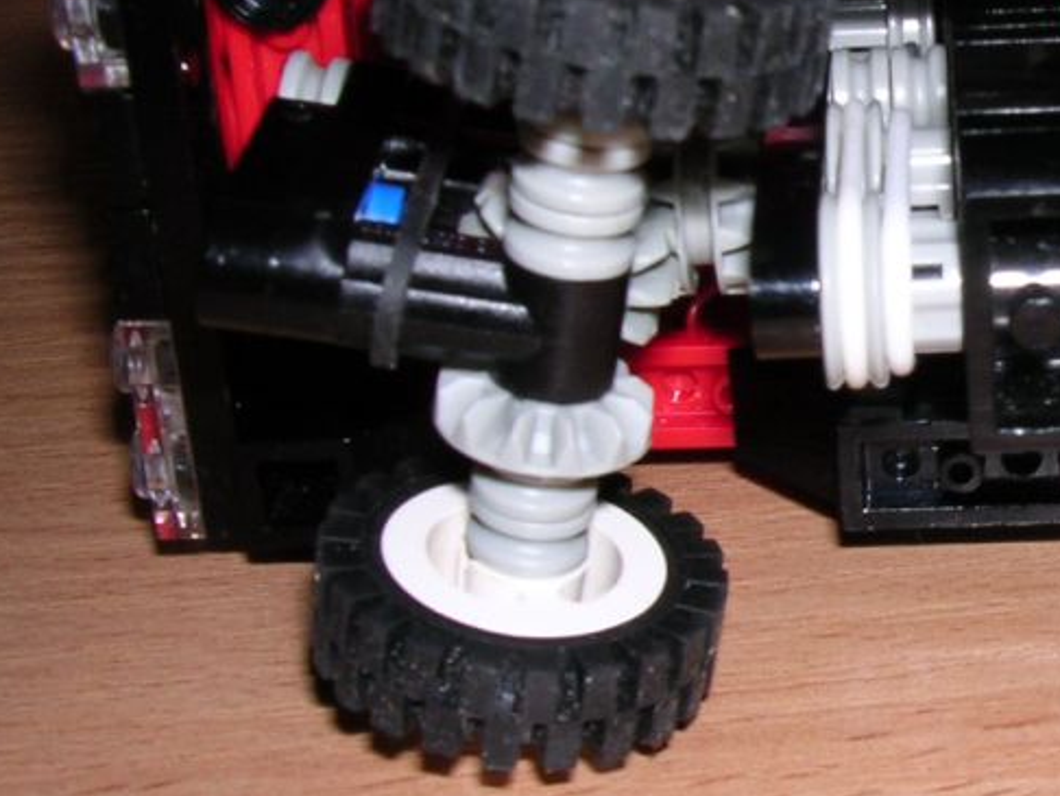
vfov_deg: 18.4
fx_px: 2451
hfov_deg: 23.2
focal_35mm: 80
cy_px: 314
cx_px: 1106
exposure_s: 1/60.1
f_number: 5.6
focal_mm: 5.8
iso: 100
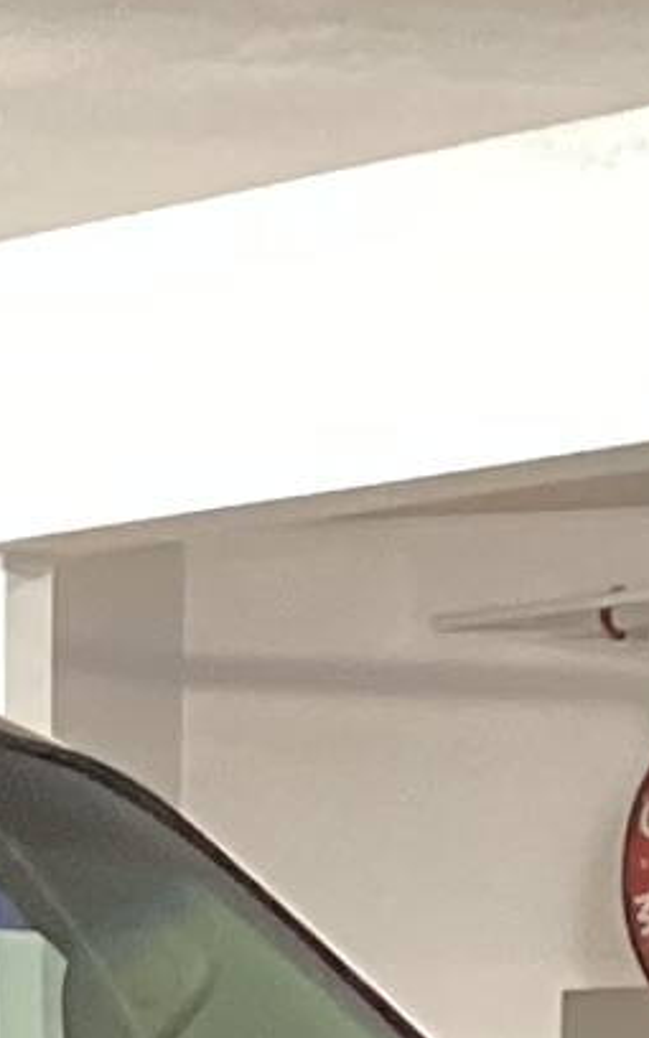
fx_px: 7443
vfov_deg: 7.2
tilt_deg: -15.9
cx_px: -580
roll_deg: +0.1
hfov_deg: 4.9
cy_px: 3000
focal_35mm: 263
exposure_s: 1/40
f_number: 2.4
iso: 320
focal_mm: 3.3
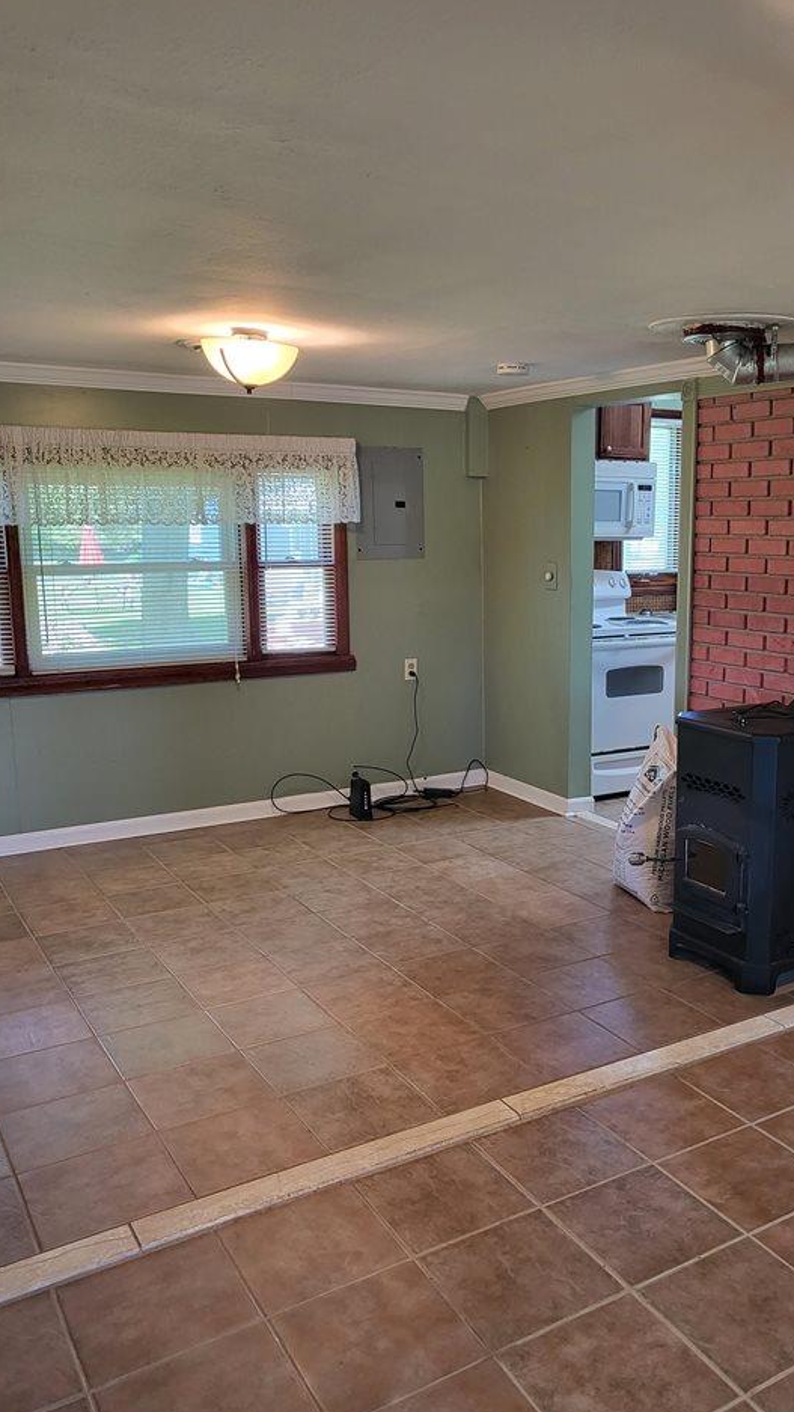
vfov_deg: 66.1
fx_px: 1086
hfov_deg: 39.7
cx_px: 526
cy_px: 709
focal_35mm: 29
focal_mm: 4.25
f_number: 1.8
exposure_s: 1/60
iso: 160
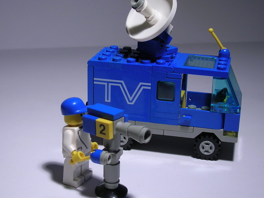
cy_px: 99
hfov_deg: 29.9
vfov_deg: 22.5
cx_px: 124
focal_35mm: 65
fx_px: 495
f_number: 3.2
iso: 50
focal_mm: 7.7
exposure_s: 1/40
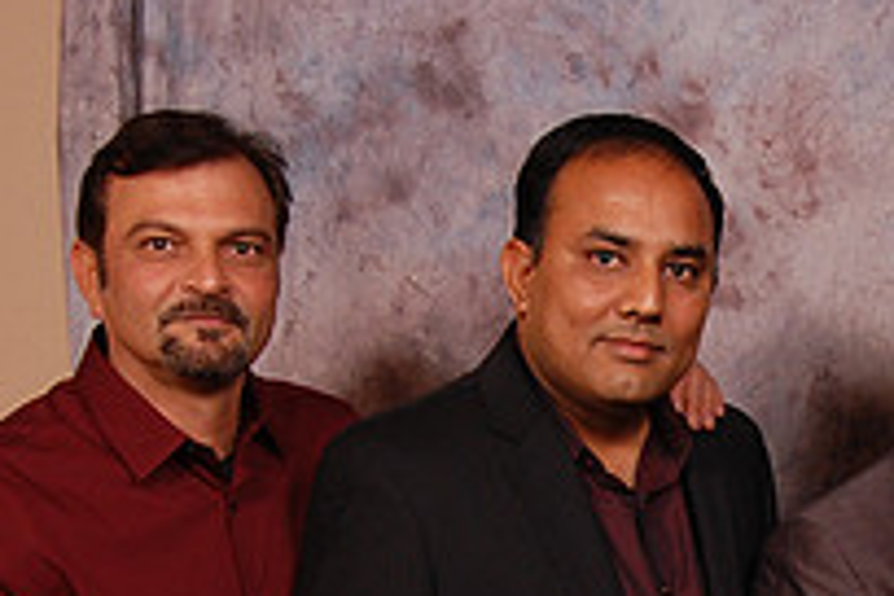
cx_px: 916
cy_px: 802
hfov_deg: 12.5
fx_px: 4023
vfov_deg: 8.3
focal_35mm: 162
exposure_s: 1/200
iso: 400
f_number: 5.6
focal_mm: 38
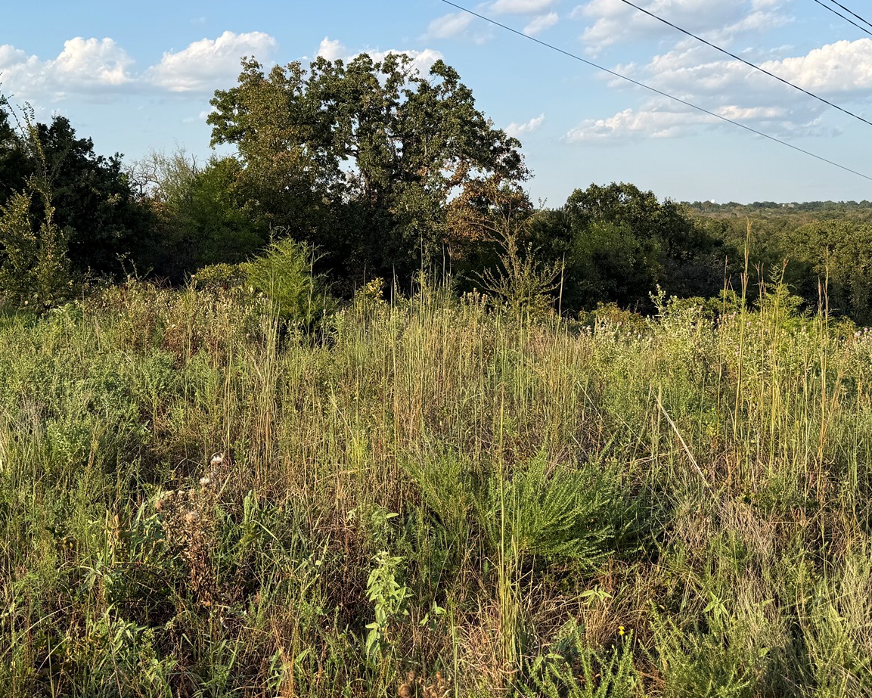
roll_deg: +0.3
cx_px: 409
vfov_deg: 37.9
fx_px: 1007
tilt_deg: -0.7
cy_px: 246
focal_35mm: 39
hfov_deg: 46.8
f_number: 1.78
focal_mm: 6.76
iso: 80
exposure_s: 1/2525
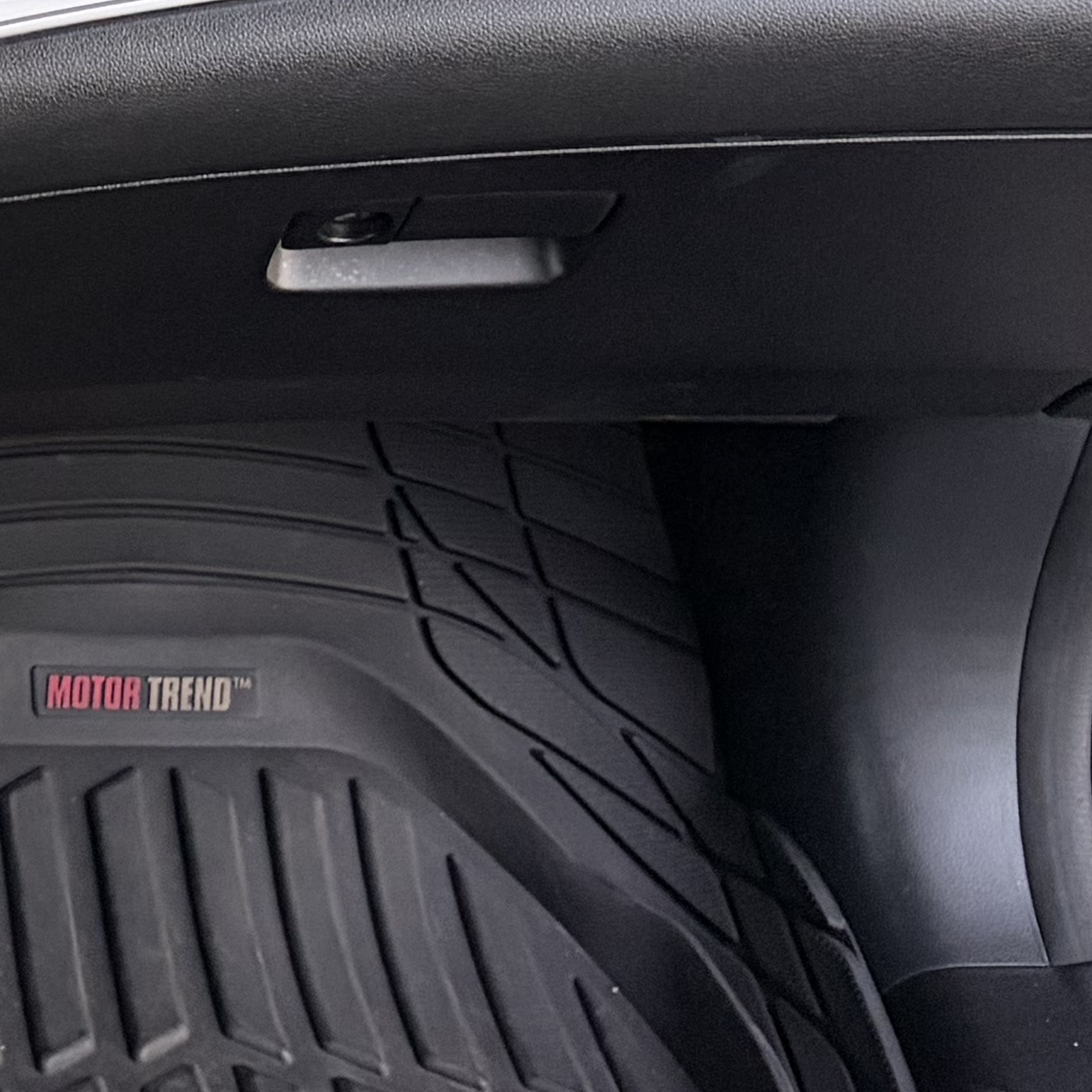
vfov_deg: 16.6
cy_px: 65
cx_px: -809
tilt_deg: -27.3
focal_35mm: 103
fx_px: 3676
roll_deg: +1.1
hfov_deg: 14.9
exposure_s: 1/60
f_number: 1.6
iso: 400
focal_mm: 5.96
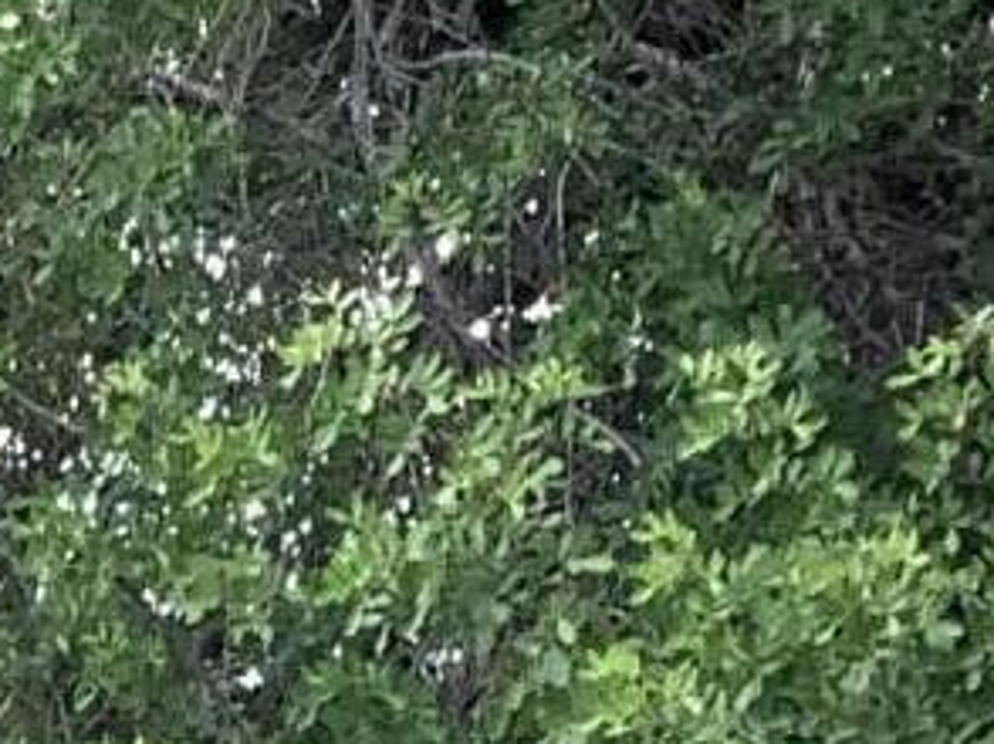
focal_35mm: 211
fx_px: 6054
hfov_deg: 8.9
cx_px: -943
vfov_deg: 6.8
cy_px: 1583
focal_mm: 3.3
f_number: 2.4
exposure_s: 1/156
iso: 25
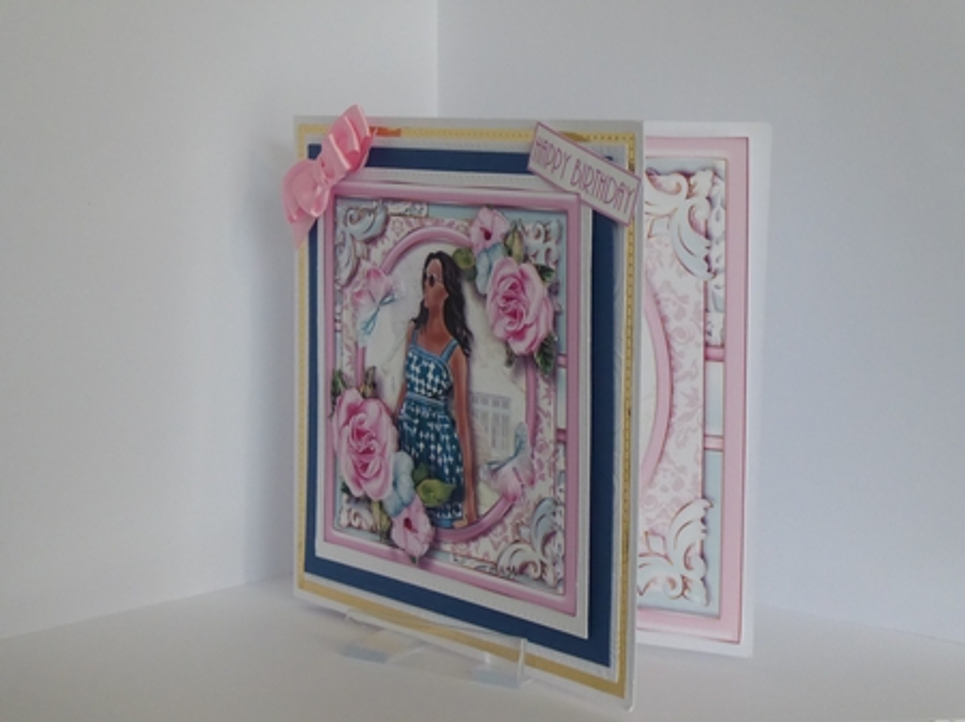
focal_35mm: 69
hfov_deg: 28.2
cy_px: 361
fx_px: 1923
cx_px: 482
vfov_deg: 21.3
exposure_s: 1/80
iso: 800
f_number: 4.4
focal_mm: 11.7
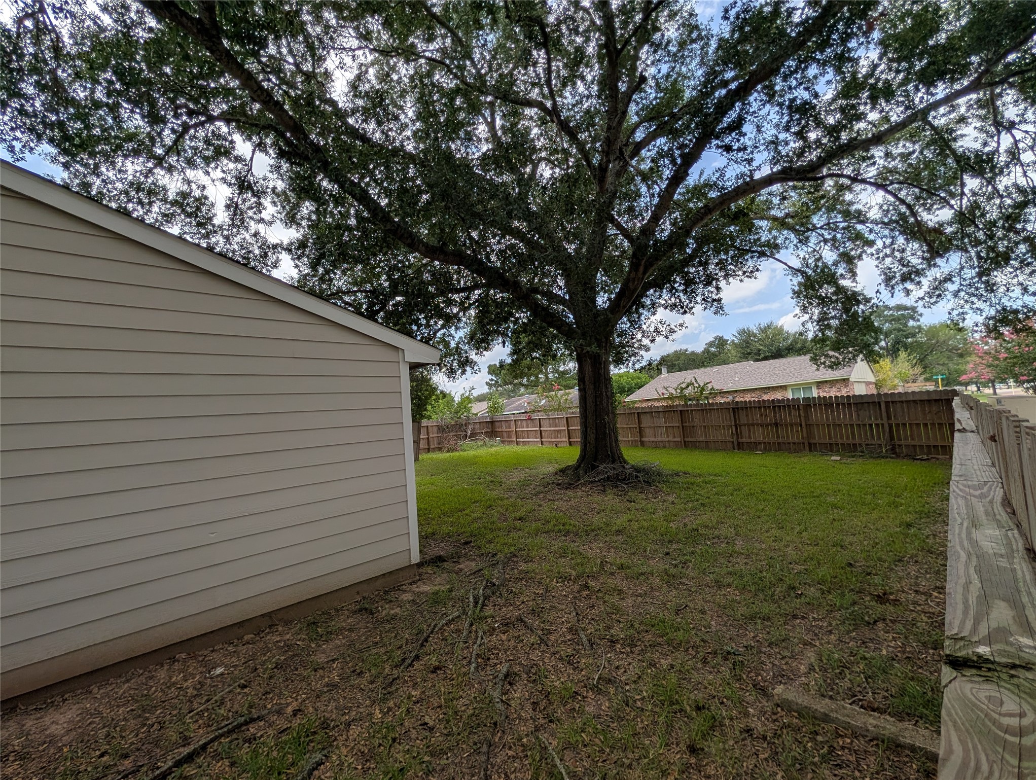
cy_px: 390
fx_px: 360
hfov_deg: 110.5
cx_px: 518
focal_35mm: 12
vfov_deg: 94.6
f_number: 1.7
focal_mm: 2.02
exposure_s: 1/3077
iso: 55
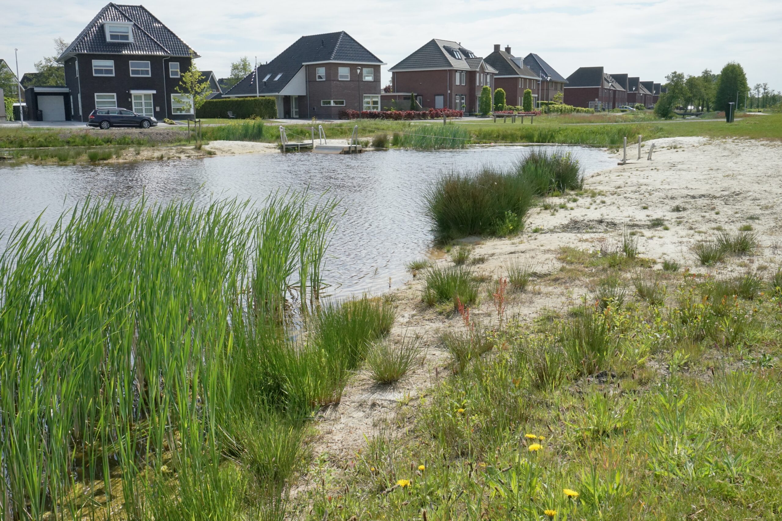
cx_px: 391
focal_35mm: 35
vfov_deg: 37.9
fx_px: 760
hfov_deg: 54.4
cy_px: 260
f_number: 18
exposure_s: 1/1000
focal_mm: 35
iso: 2000
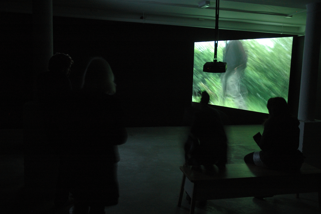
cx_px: 160
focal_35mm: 36
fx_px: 321
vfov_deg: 36.8
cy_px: 107
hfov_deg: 53.2
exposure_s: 1/1.6
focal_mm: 24
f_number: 3.8
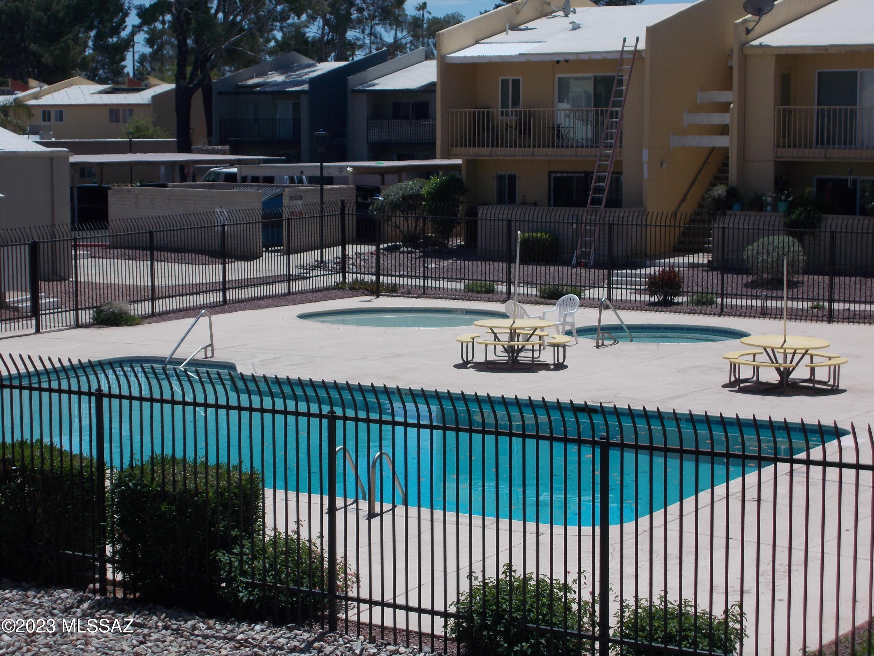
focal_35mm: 76
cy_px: 328
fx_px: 1919
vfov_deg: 19.4
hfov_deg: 25.7
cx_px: 437
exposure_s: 1/125
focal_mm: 13.5
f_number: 14.5
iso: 80
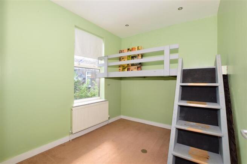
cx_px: 124
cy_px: 82
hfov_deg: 100.4
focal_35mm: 15
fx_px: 103
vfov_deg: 77.3
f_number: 6.3
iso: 400
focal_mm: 10
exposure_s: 1/160
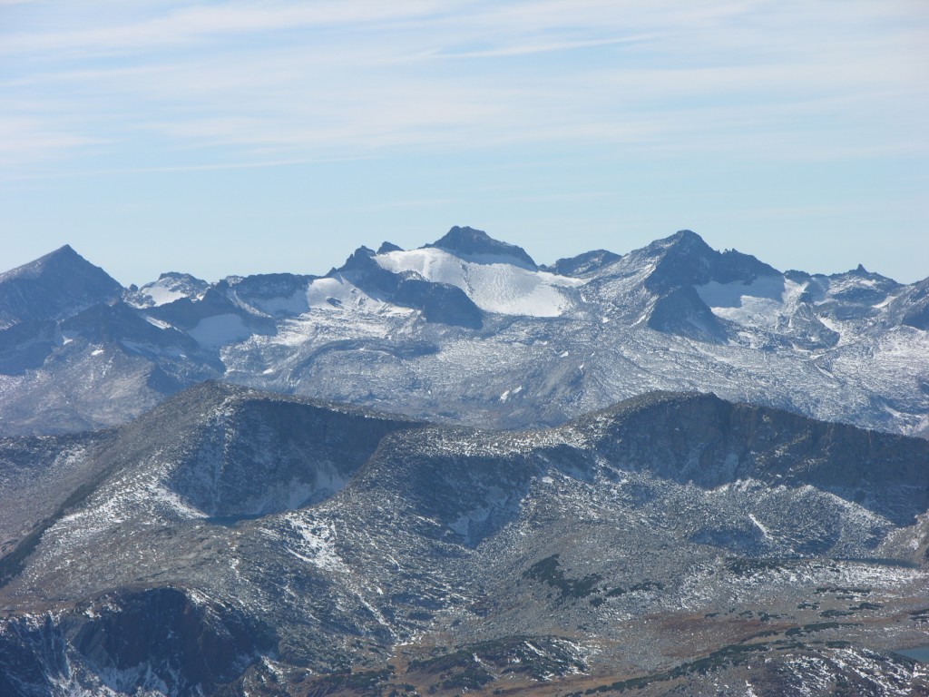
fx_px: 5099
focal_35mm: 190
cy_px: 348
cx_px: 464
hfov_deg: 10.4
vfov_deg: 7.8
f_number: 5.7
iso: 50
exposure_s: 1/390
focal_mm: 48.5
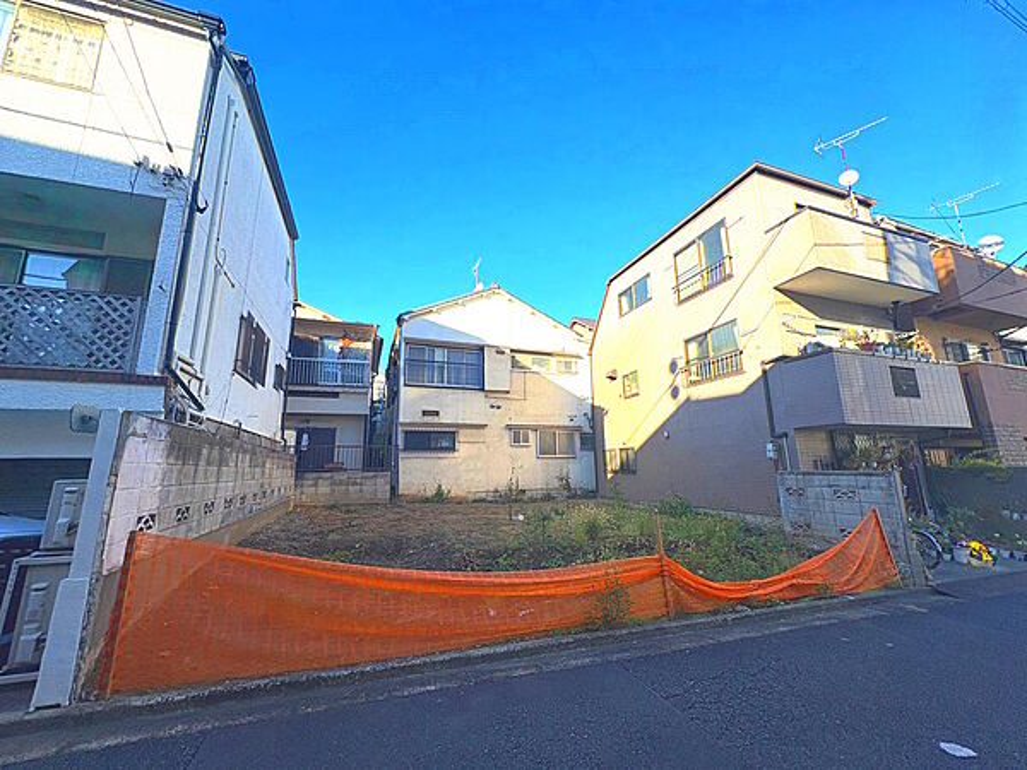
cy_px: 385
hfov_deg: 102.1
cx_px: 514
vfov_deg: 85.7
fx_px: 415
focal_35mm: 14
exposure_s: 1/1143
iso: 40
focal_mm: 2.22
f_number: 2.2
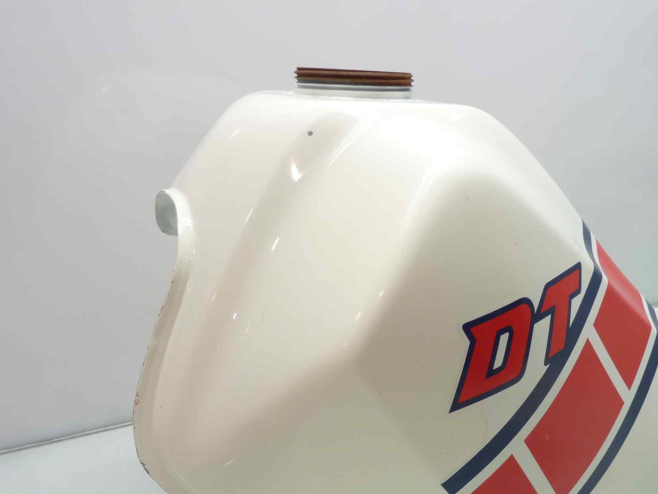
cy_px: 327
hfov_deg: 48.2
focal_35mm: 38
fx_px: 722
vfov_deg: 37.3
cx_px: 439
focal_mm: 4.1
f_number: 3.3
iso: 80
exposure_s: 1/15
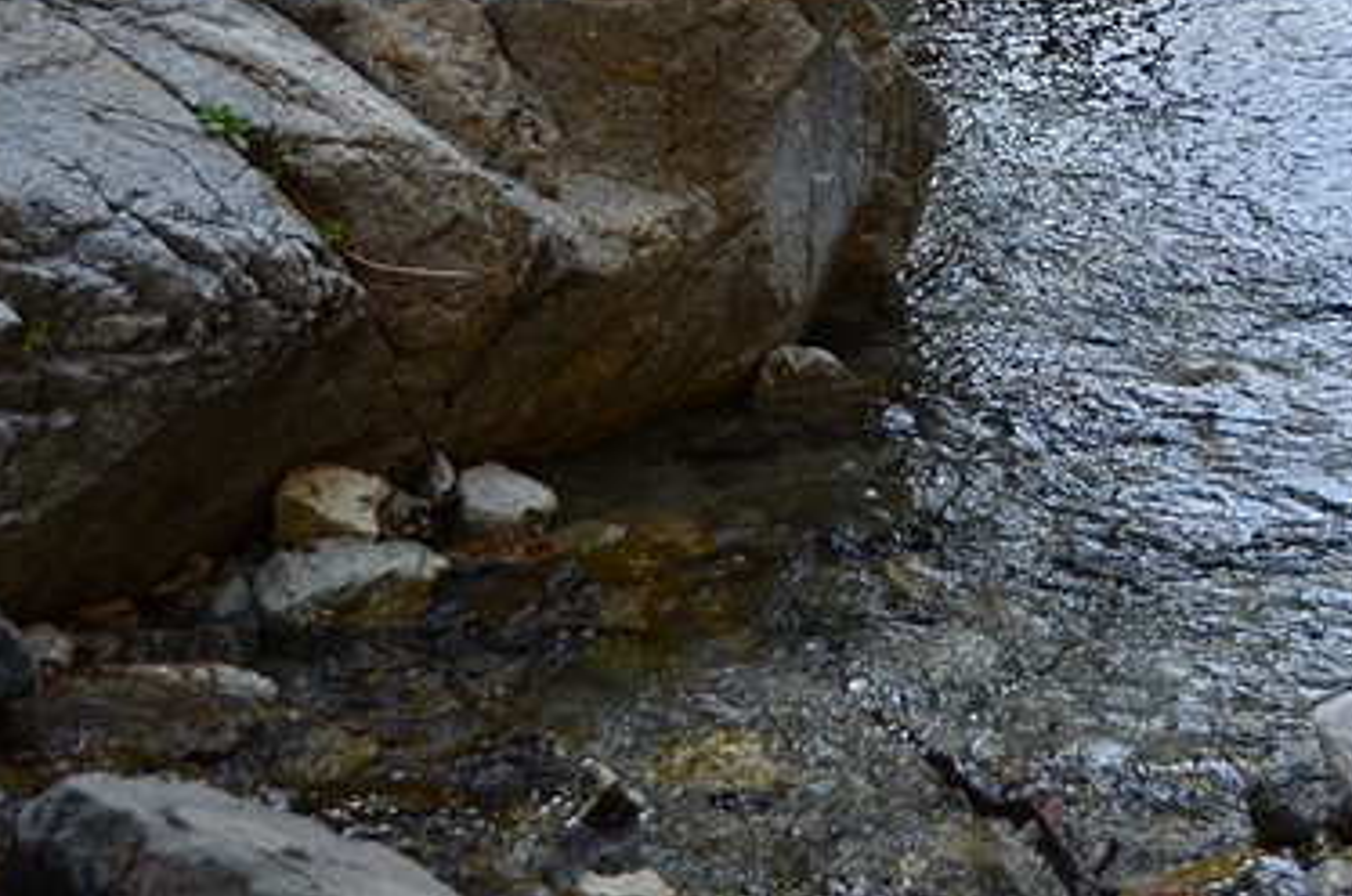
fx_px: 6261
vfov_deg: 8.2
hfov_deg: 12.3
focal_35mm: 167
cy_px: 181
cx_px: 1063
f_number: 4.8
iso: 160
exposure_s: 1/250
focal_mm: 52
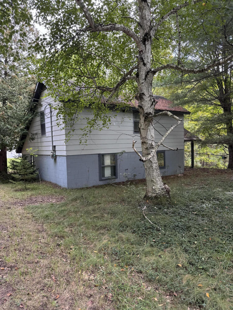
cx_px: 116
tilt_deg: -3.7
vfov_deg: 71.6
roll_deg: +2.1
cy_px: 155
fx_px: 215
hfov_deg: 56.8
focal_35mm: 24
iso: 80
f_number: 1.78
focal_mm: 6.76
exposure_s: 1/181
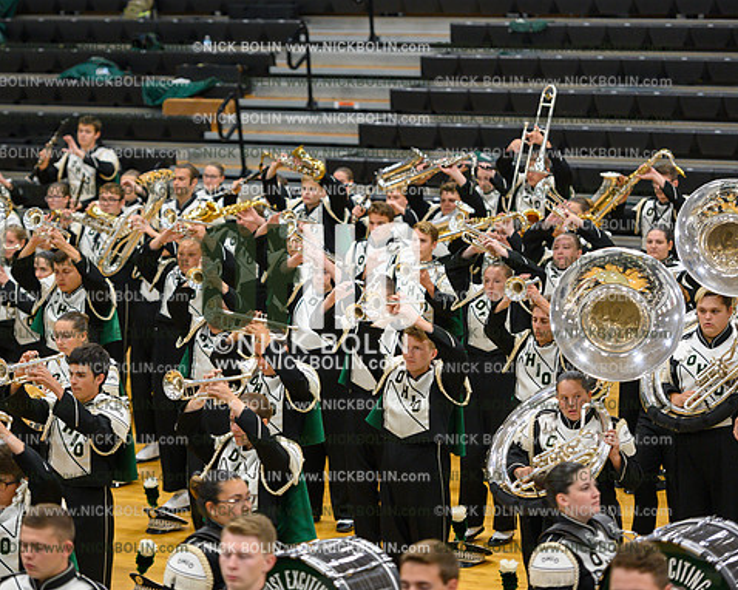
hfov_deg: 13.9
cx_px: 310
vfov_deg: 11.1
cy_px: 297
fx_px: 3035
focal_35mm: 139
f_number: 2.8
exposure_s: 1/320
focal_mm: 122
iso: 1600
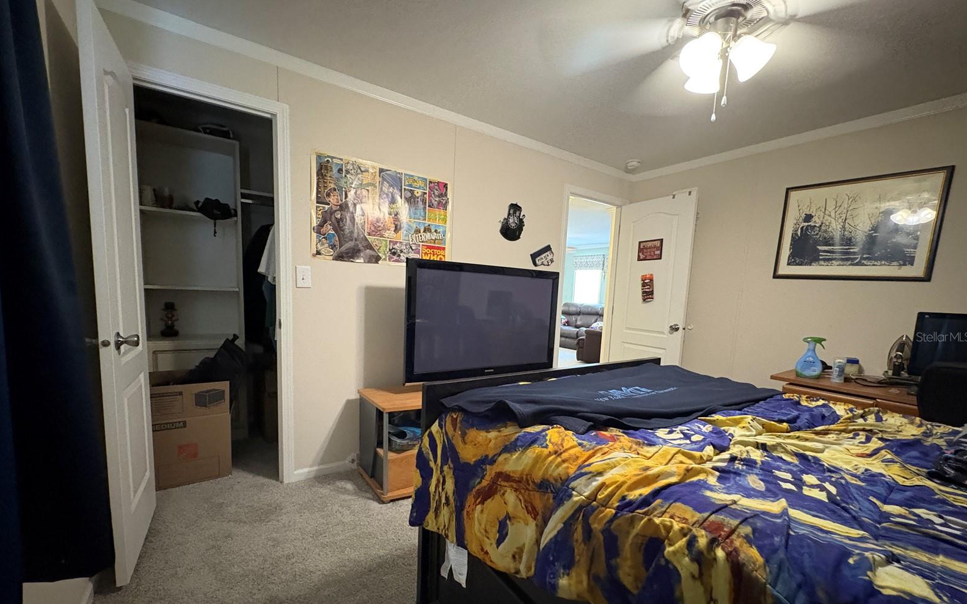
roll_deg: -2.7
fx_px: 395
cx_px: 485
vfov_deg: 74.5
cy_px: 337
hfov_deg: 101.5
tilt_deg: -6.6
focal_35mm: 15
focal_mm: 2.22
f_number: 2.2
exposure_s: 1/30
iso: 1000
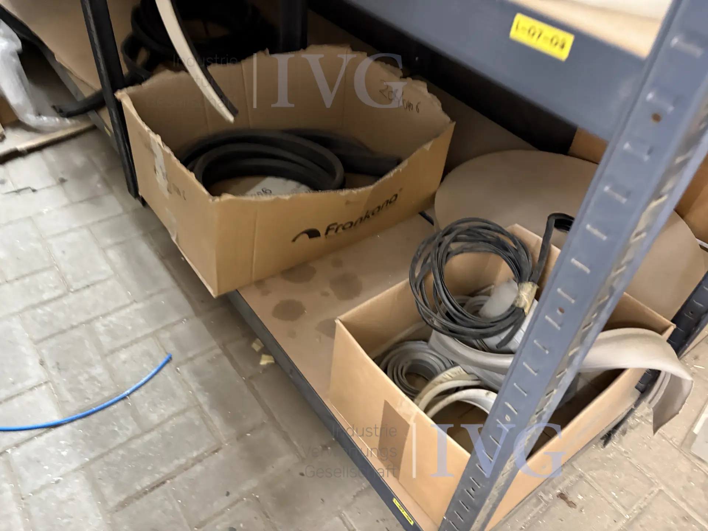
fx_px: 532
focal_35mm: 26
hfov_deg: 67.3
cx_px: 354
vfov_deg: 53.1
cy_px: 266
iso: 500
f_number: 1.6
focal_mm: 5.96
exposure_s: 1/25
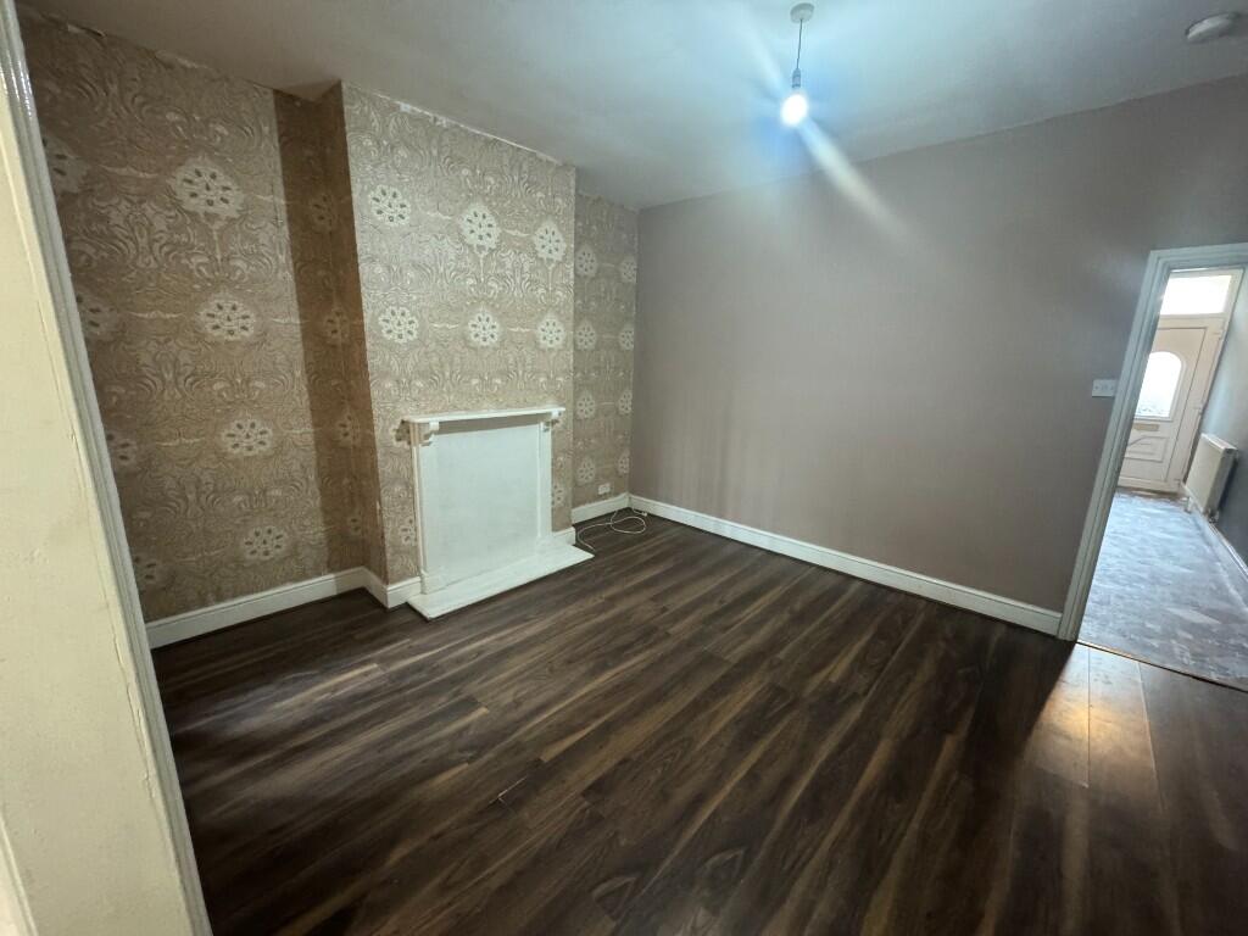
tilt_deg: -12.8
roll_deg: -1.5
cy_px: 468
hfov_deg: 102.1
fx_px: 505
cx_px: 624
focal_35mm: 14
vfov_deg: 85.7
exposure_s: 1/50
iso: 1000
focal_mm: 2.22
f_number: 2.2
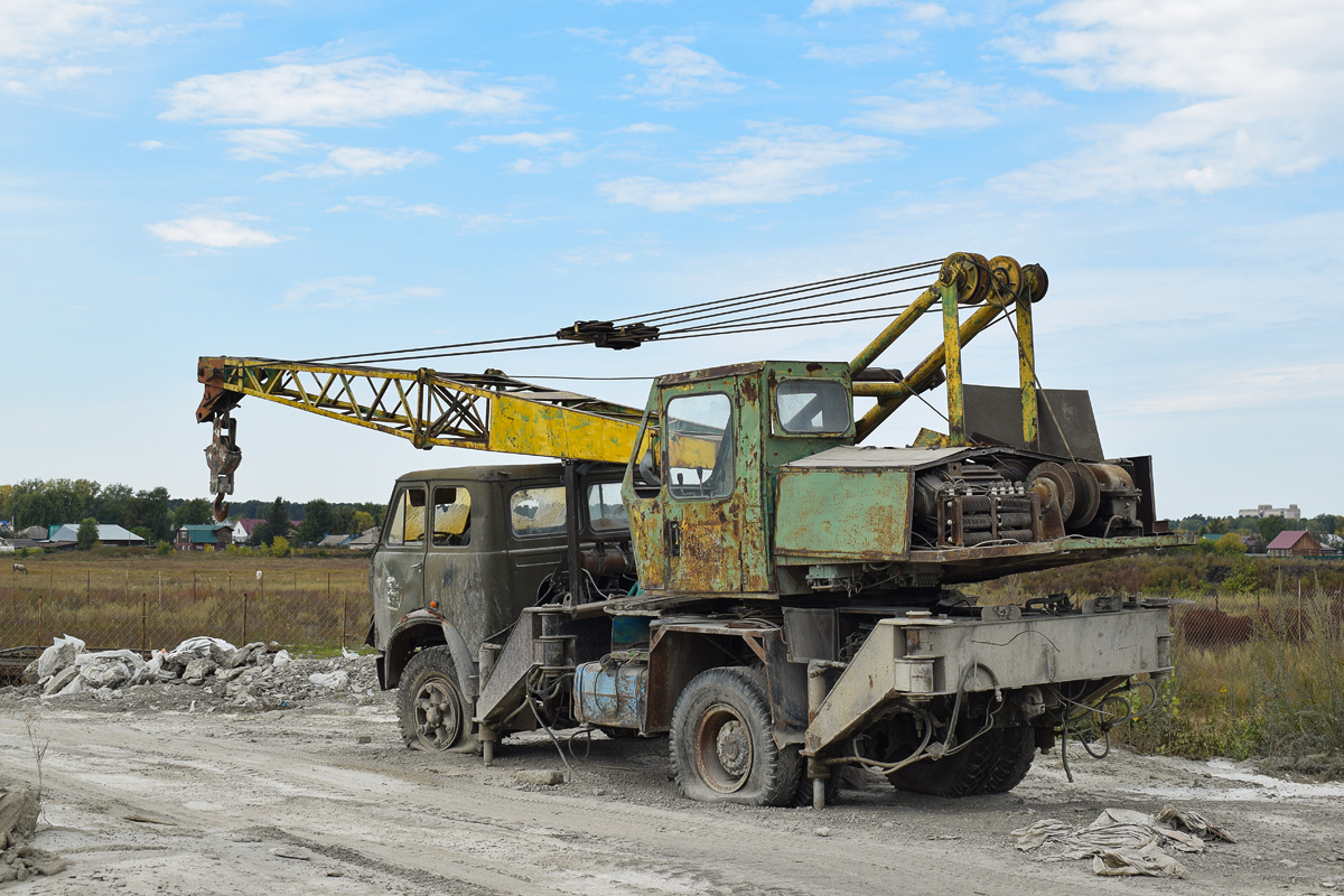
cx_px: 672
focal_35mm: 52
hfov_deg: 37.9
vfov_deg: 25.8
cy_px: 448
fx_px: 1960
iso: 200
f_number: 9
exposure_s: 1/320
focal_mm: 35
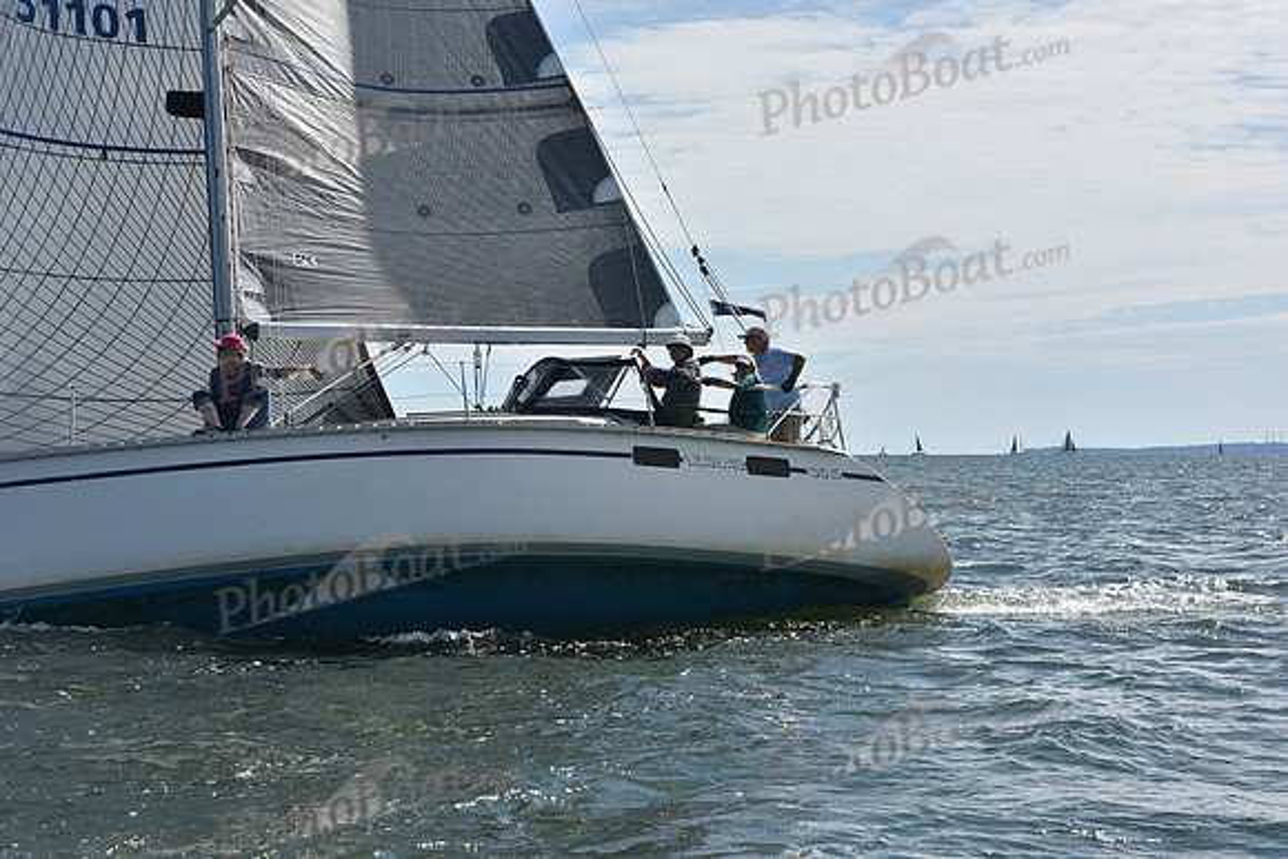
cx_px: 644
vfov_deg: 19.5
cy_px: 430
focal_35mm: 70
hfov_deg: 28.8
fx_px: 2505
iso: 320
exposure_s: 1/1000
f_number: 11
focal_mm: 70
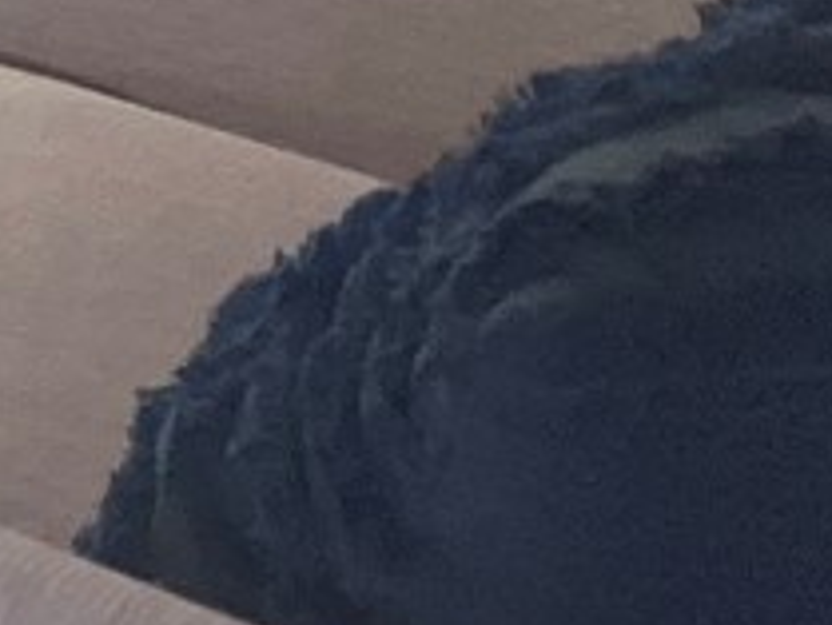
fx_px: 4786
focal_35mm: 199
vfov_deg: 6.7
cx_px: -2074
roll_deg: -0.5
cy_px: -1270
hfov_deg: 7.8
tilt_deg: -10.5
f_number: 1.5
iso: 125
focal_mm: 5.7
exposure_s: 1/113
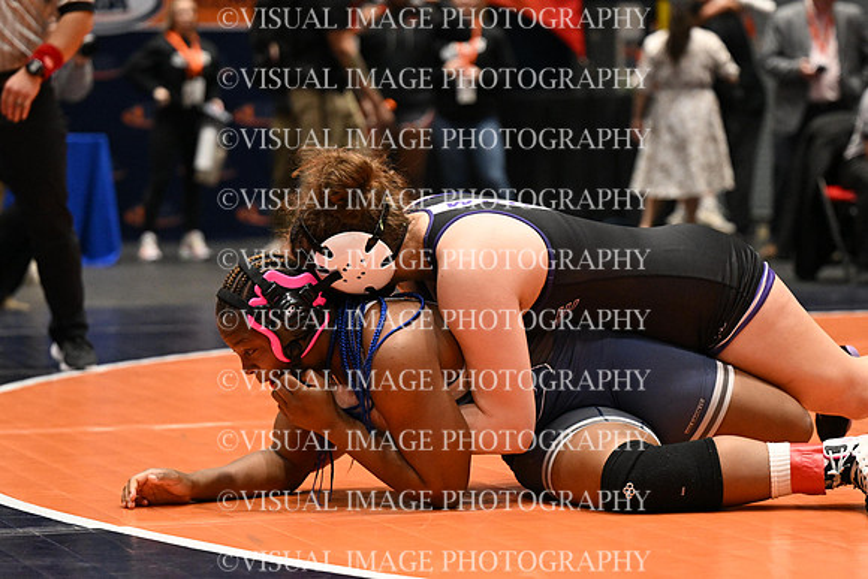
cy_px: 290
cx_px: 434
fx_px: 2966
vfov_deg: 11.2
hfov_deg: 16.6
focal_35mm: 123
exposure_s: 1/960
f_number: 2.8
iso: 4000
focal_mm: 82
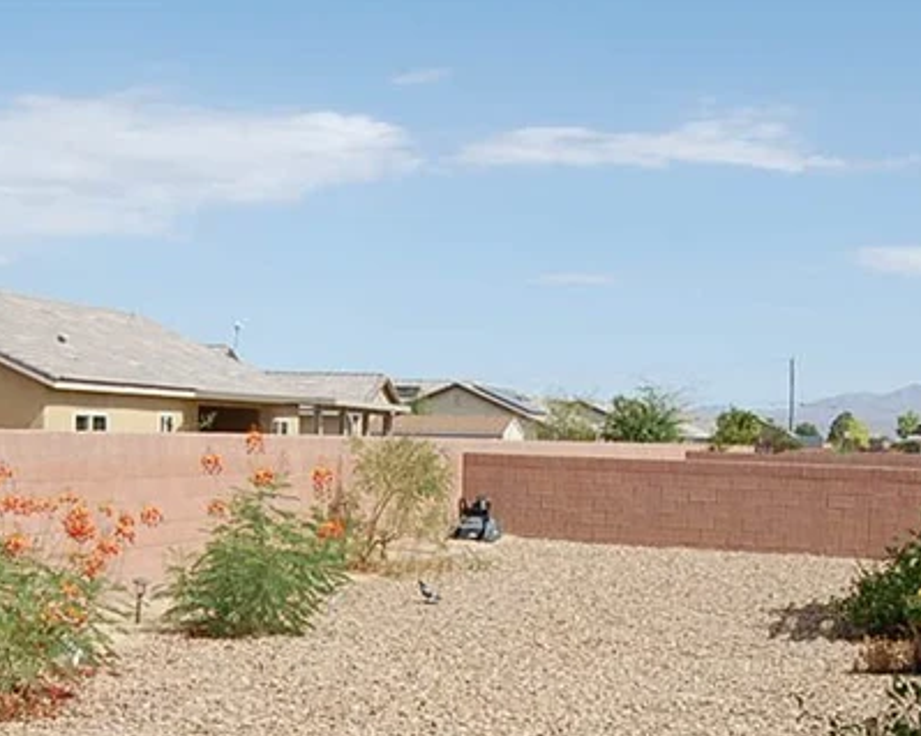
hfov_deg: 29.1
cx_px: 439
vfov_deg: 22.9
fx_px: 1771
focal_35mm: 65
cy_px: 648
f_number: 9
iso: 200
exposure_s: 1/320
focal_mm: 18
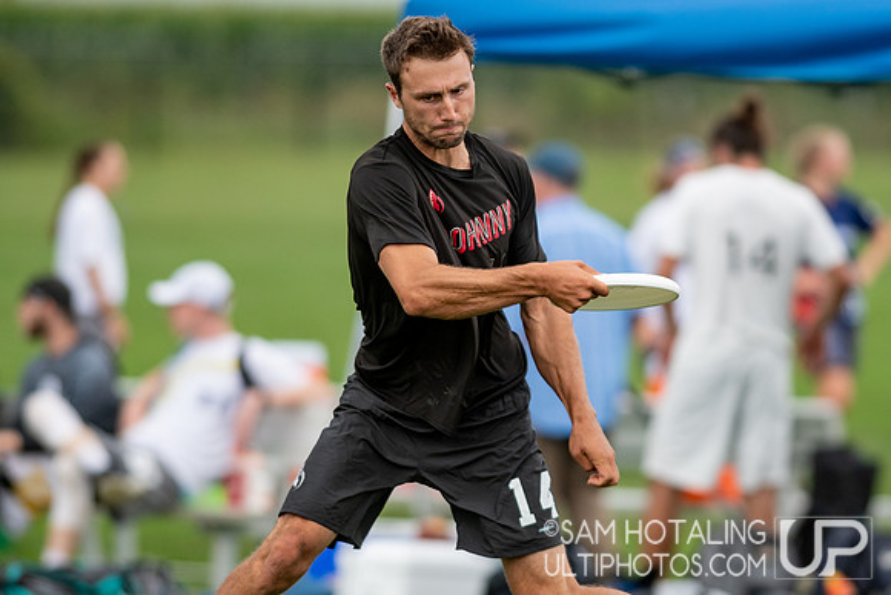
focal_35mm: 535
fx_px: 13238
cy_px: 307
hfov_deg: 3.9
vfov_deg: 2.6
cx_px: 529
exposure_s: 1/3200
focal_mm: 300
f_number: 2.8
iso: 220
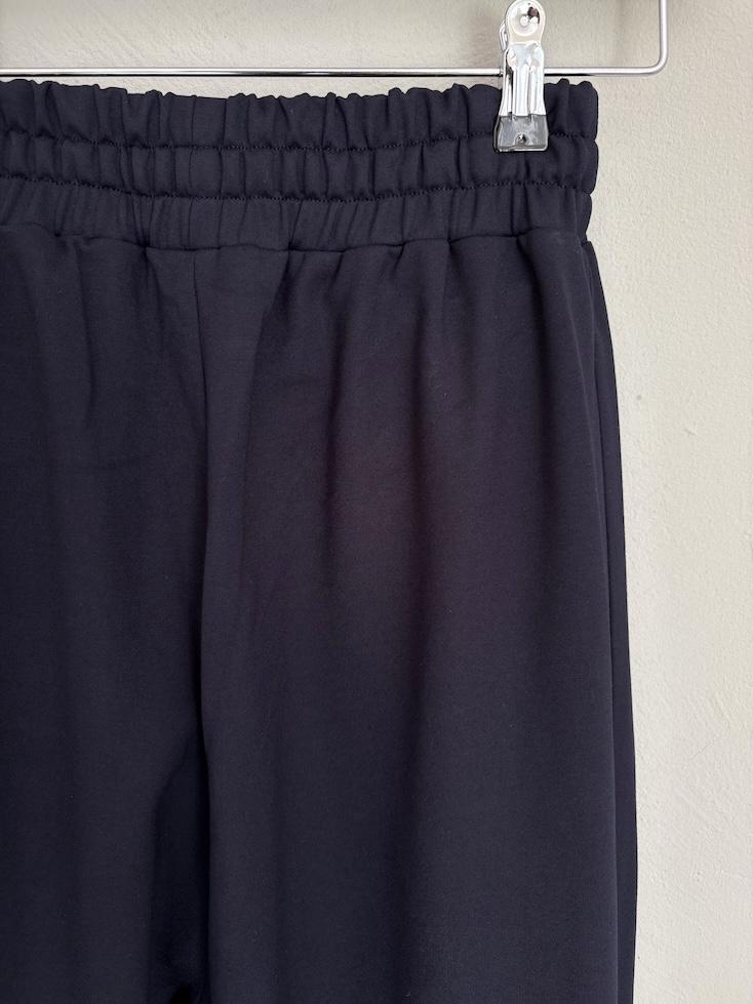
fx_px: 754
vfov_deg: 67.3
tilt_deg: -7.9
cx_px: 376
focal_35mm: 26
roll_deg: -0.3
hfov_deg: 53.1
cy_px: 502
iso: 50
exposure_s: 1/100
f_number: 1.6
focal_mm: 5.96
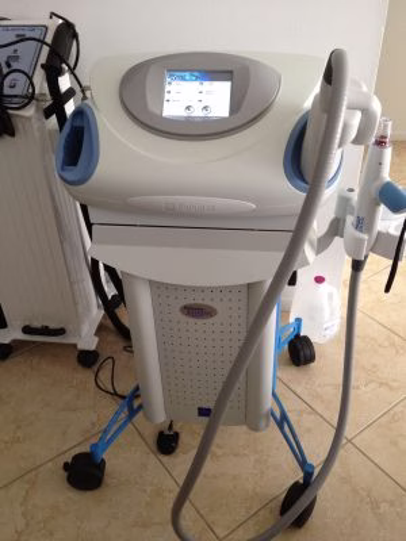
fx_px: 547
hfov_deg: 40.7
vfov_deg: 52.6
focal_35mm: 35
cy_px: 270
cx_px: 203
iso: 160
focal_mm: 4.28
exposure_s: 1/20
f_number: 2.4
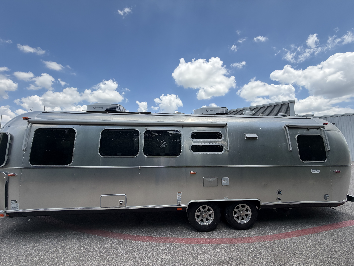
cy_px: 133
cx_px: 177
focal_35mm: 14
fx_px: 143
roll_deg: +0.4
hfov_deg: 102.1
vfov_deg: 85.7
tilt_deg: +6.6
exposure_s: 1/619
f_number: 2.2
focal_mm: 2.22
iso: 40
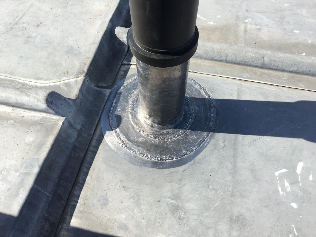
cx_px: 158
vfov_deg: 48.2
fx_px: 265
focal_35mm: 29
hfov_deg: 61.7
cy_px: 118
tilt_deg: -57.5
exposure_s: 1/927
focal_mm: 4.15
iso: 25
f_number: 2.2
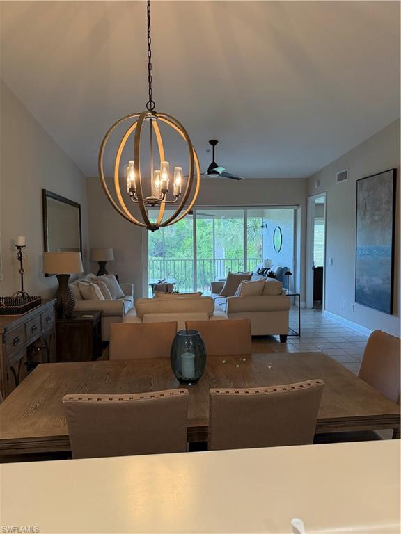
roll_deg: +0.4
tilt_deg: -4.9
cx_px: 200
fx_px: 371
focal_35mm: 24
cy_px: 267
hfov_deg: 56.8
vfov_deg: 71.6
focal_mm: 6.76
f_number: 1.78
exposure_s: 1/120
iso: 320
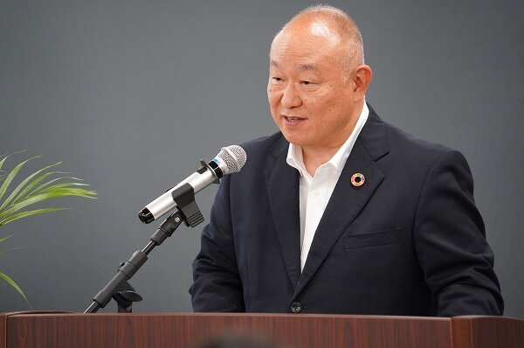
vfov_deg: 6.6
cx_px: 262
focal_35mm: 207
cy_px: 174
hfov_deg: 10.0
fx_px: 3008
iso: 6400
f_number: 7.1
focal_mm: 207
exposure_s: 1/160
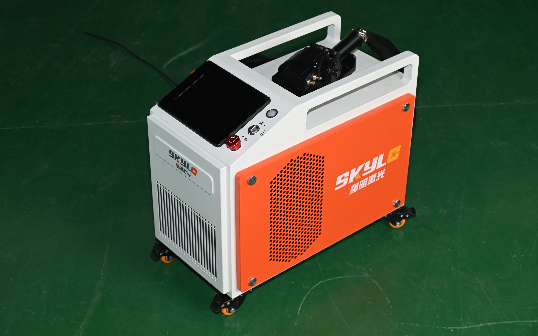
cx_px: 271
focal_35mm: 65
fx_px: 953
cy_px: 165
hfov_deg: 31.5
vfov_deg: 20.0
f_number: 7.1
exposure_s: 1/100
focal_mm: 63
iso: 640
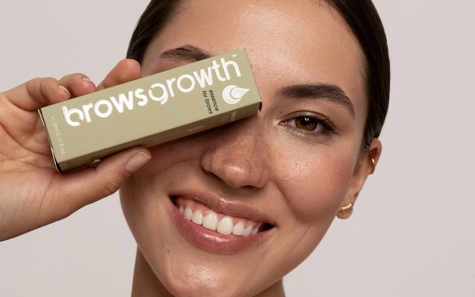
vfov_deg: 11.1
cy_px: 273
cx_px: 239
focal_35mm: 117
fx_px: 1515
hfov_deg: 17.8
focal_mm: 76
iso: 250
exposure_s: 1/125
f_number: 18
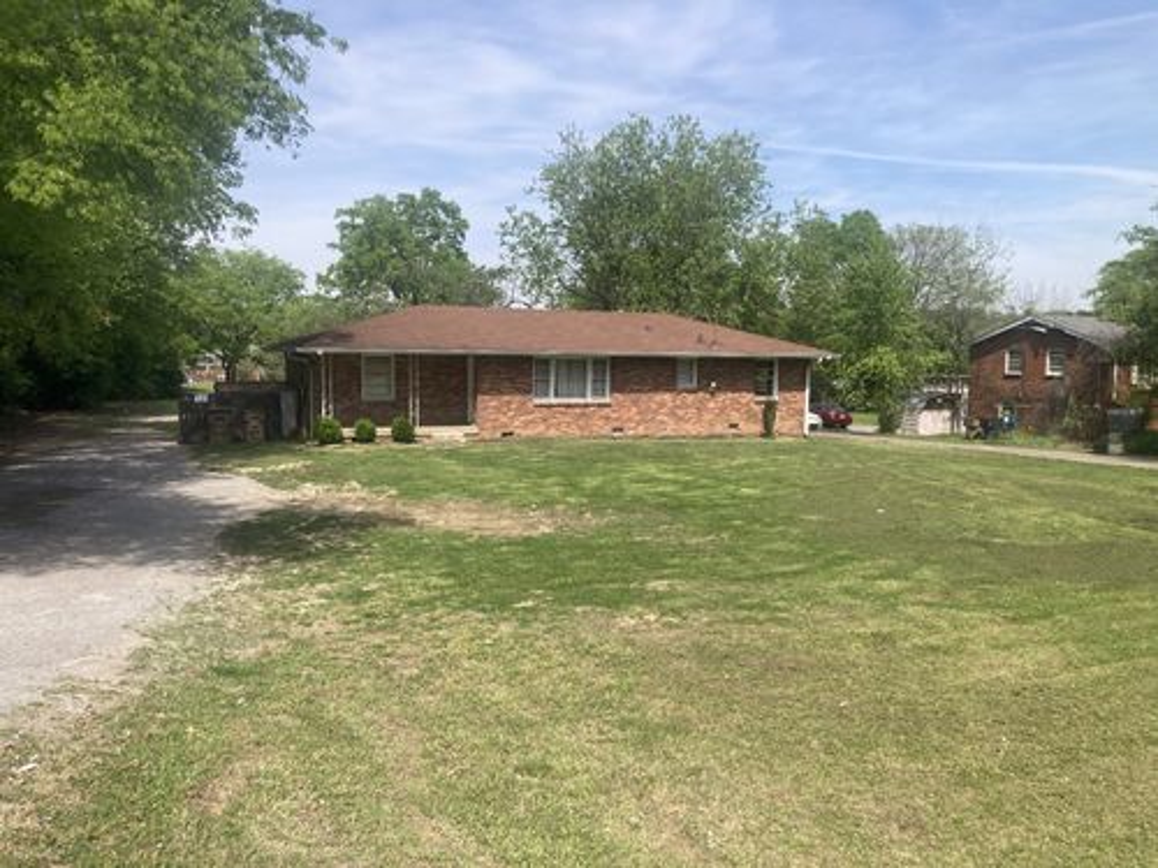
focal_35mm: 28
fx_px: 937
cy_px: 434
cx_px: 579
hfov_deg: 63.4
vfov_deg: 49.7
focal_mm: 3.99
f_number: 1.8
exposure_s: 1/1548
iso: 20
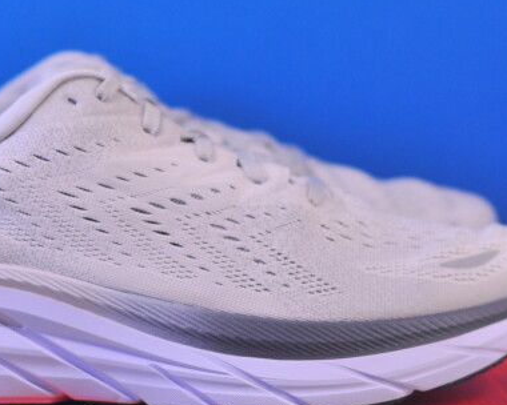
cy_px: 126
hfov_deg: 13.0
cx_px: 159
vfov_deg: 10.4
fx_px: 2221
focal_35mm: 148
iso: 250
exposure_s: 1/320
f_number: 2.5
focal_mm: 50
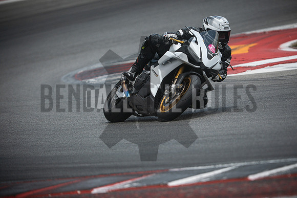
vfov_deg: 3.3
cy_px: 99
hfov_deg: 4.9
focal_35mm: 420
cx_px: 148
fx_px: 3466
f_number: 2.8
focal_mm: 280
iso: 800
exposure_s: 1/4000
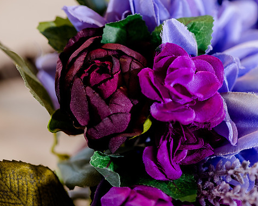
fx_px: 985
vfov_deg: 12.0
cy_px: 94
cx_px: 119
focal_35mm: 129
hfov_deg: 14.9
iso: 1000
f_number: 6.3
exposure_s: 1/250
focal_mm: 105
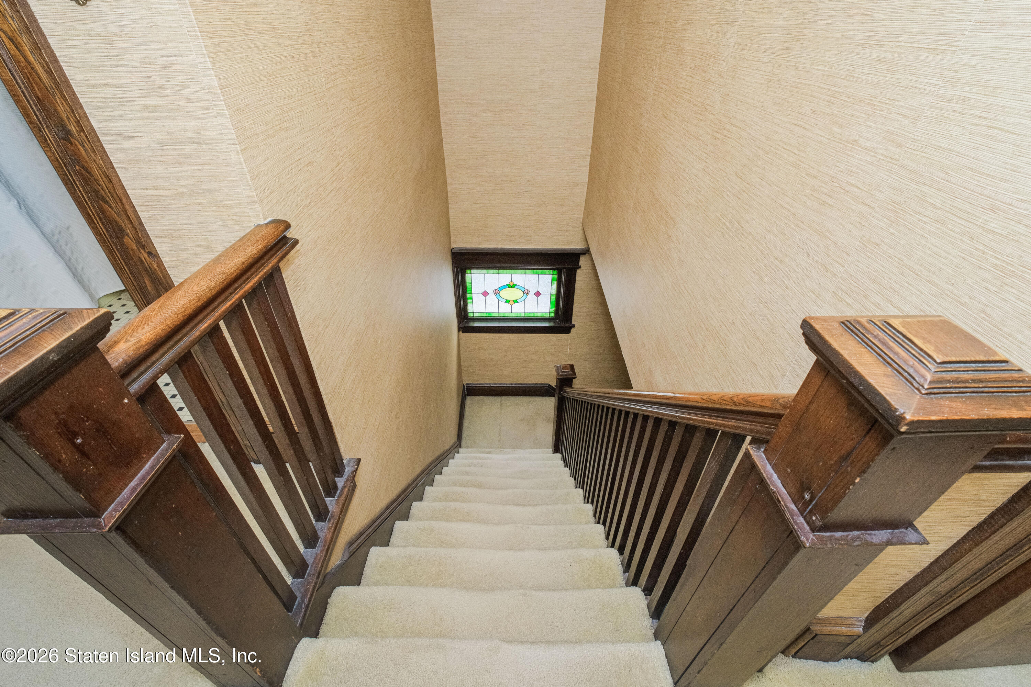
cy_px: 344
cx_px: 516
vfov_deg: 77.3
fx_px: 430
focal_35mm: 15
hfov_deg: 100.4
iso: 2000
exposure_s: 1/80
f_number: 8
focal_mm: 10
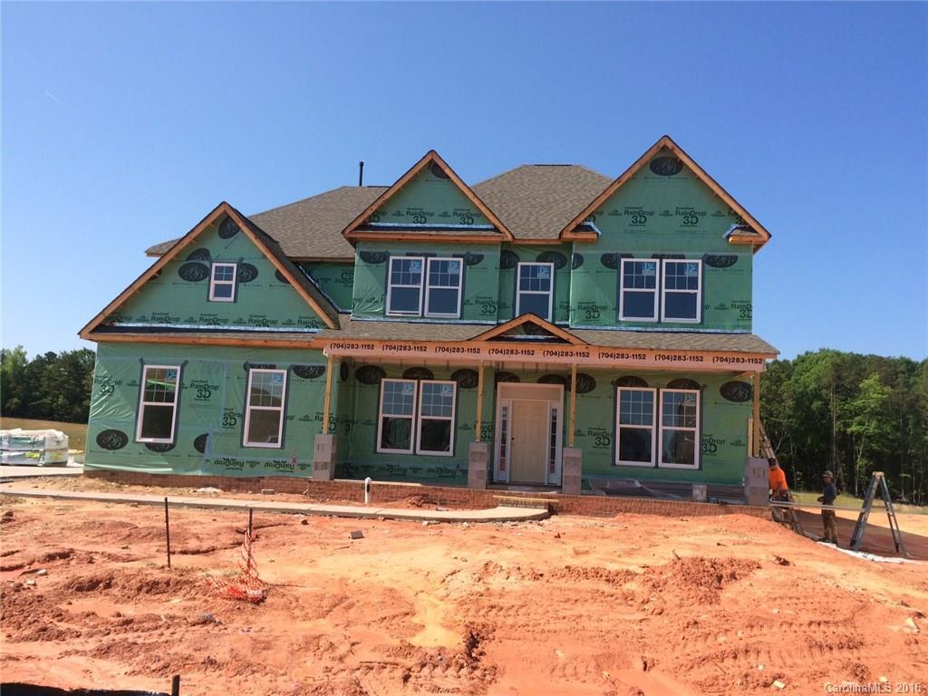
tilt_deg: +5.8
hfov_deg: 61.7
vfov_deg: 48.2
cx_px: 464
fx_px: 777
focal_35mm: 29
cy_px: 348
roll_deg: -1.1
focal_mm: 4.15
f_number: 2.2
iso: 32
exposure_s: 1/1580
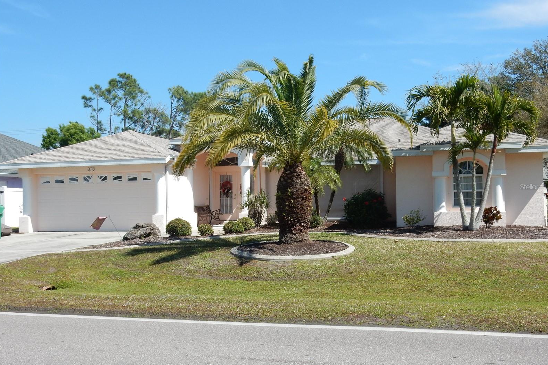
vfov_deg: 35.0
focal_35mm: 38
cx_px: 275
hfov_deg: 50.7
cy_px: 186
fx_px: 578
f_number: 4
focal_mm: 6.4
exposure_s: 1/1000
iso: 125
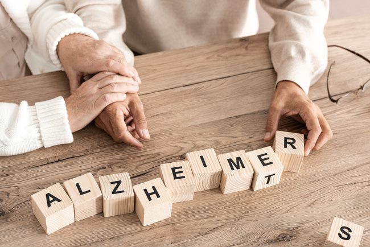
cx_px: 185
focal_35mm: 70
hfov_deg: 28.8
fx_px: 720
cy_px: 124
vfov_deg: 19.5
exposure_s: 1/200
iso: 160
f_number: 4.5
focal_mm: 70
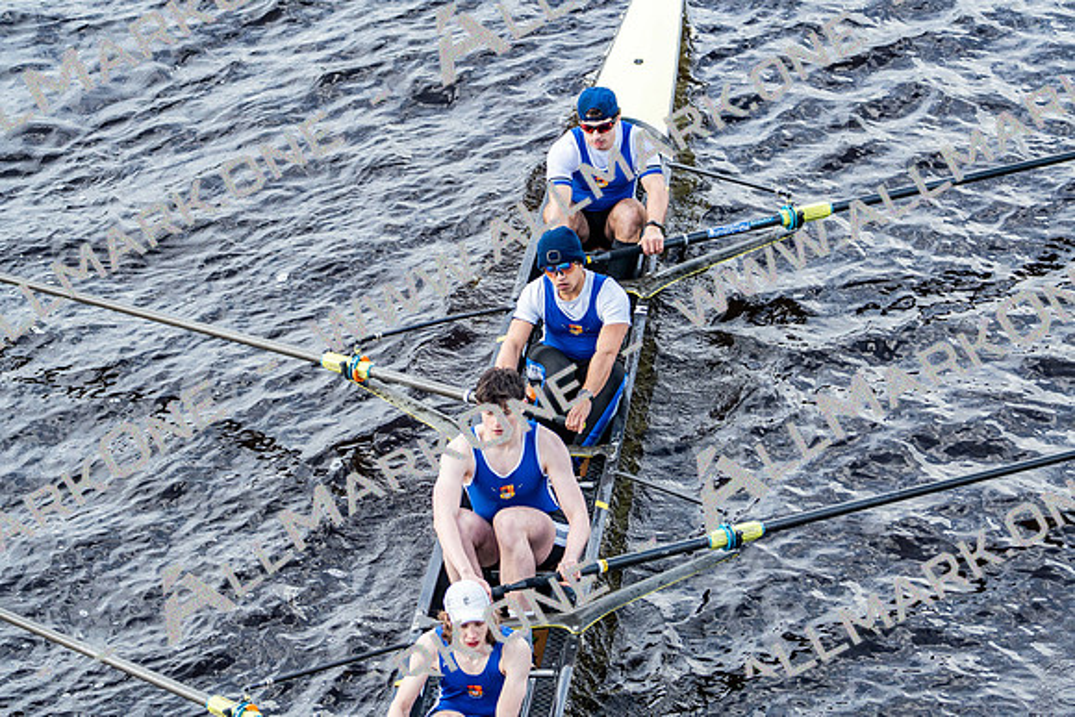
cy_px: 358
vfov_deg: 6.9
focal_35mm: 200
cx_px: 538
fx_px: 5973
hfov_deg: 10.3
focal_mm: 200
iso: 1250
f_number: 5.6
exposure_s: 1/1250
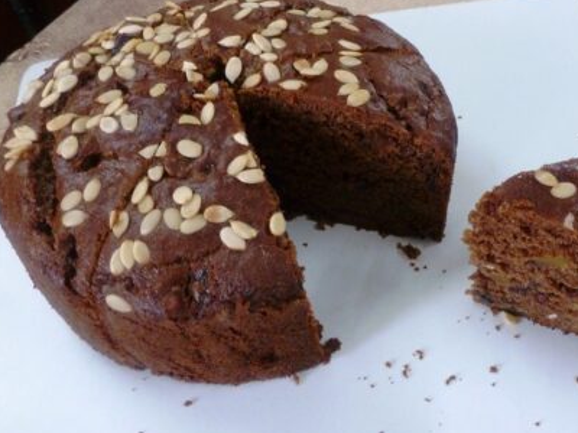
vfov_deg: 46.5
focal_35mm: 30
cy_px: 170
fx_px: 501
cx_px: 357
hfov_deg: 59.3
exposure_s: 1/25
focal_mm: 4.3
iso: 400
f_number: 3.3
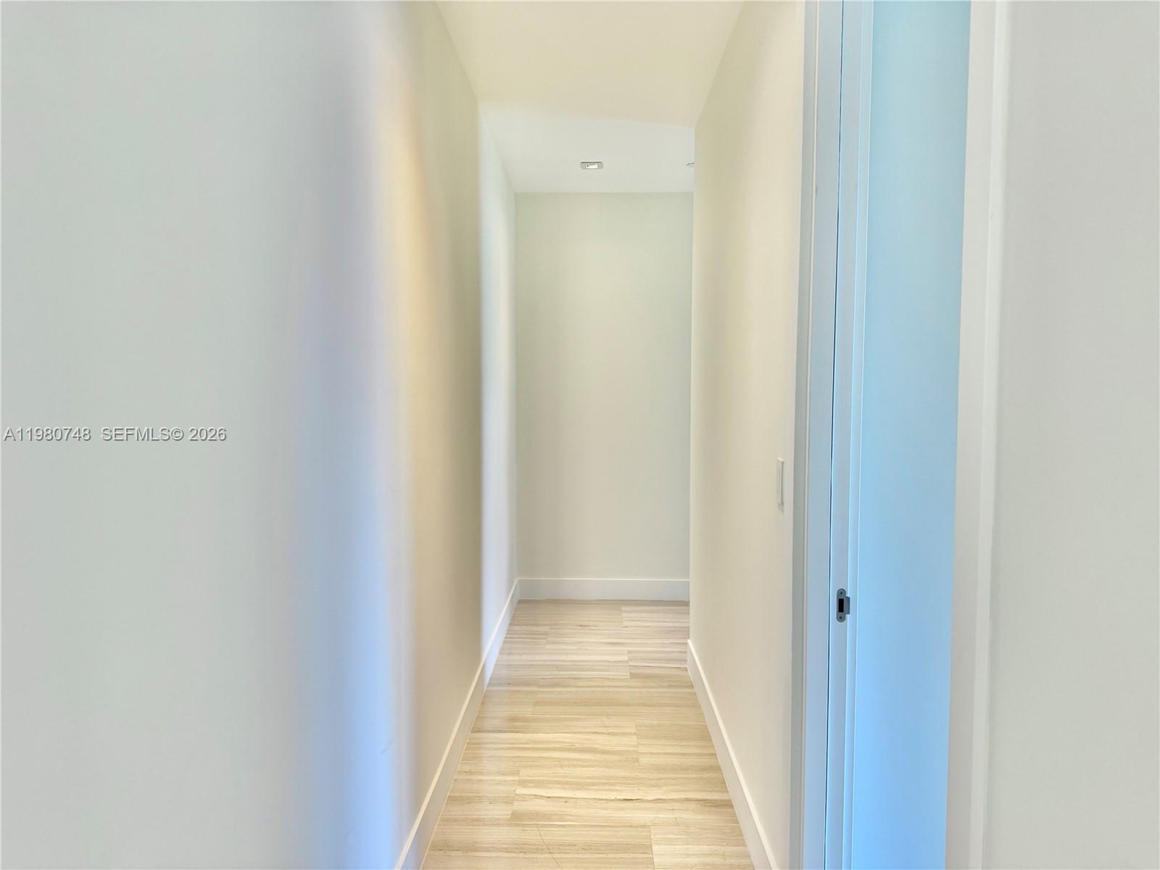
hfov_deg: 71.6
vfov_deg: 56.8
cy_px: 435
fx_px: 804
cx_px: 580
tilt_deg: -3.9
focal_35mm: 24
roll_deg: +0.0
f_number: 1.78
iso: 160
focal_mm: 6.76
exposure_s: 1/120
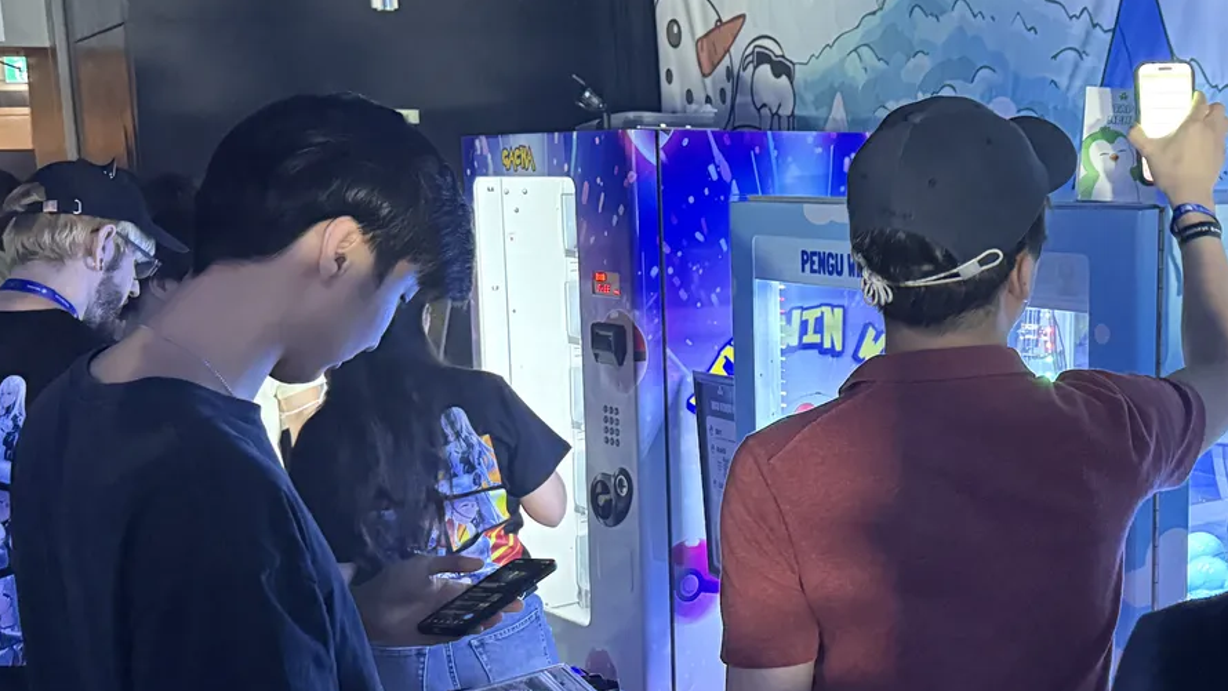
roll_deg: +0.9
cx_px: 866
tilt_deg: -9.1
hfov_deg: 42.8
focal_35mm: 47
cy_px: 403
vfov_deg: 25.4
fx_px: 1531
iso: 800
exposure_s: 1/53
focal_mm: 6.76
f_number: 1.78
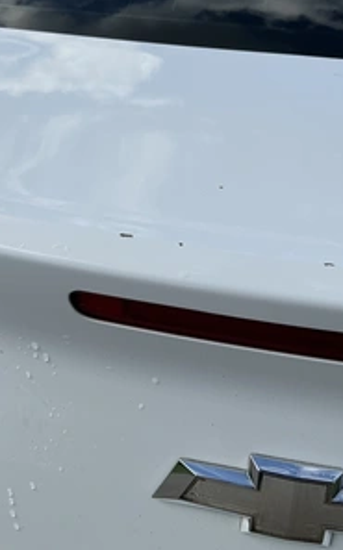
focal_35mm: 40
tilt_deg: -33.8
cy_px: 274
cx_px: 163
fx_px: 600
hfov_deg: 31.9
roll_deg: -3.4
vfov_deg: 49.3
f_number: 1.8
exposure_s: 1/2320
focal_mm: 3
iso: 25
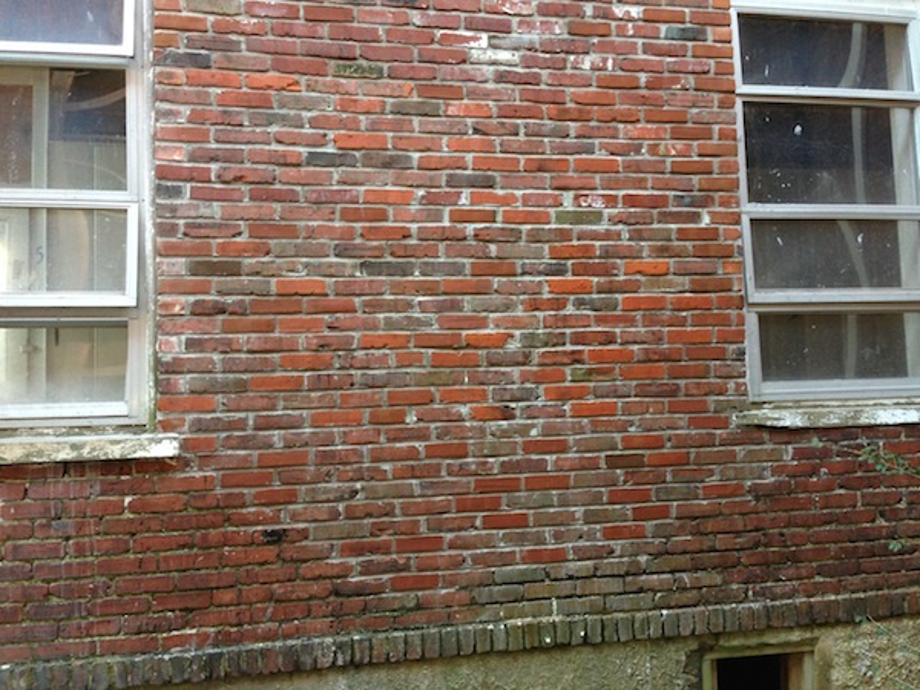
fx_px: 877
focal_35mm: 33
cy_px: 345
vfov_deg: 42.9
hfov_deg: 55.4
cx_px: 460
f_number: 2.4
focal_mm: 4.12
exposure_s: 1/20
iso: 125
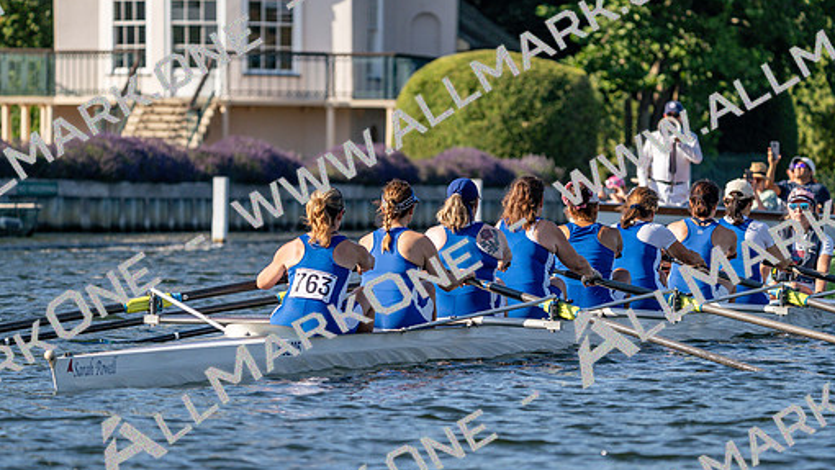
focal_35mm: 292
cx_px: 434
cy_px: 233
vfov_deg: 4.2
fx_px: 6466
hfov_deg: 7.4
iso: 320
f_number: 5.6
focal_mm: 245
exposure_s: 1/1600
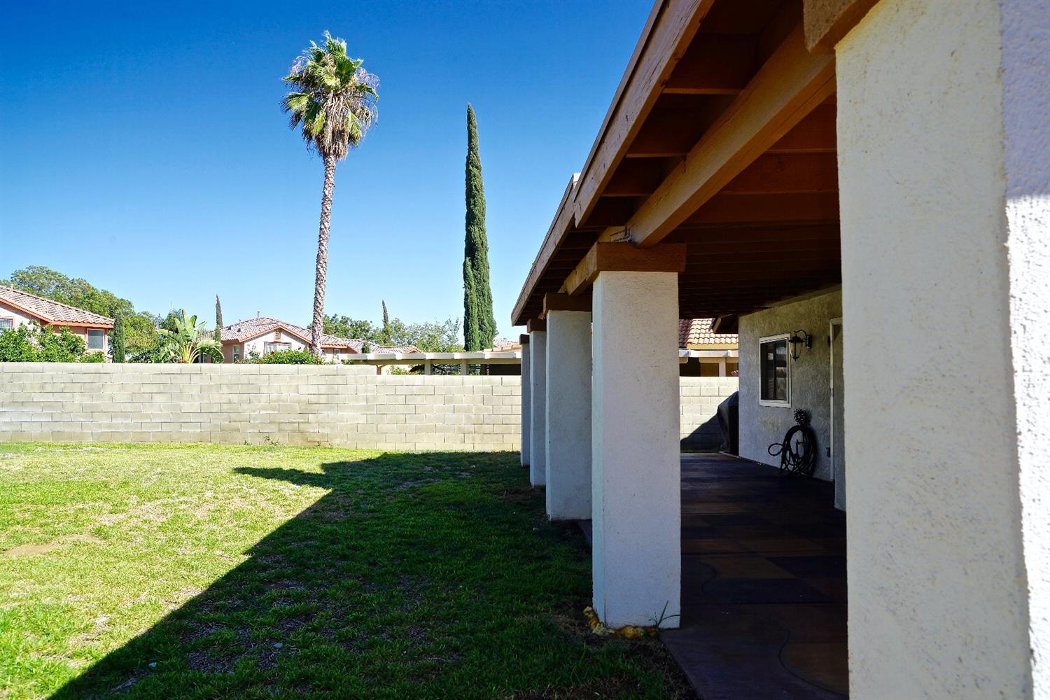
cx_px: 525
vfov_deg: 53.1
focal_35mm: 24
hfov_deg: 73.7
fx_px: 700
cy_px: 350
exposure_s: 1/100
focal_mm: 24
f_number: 11
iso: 100
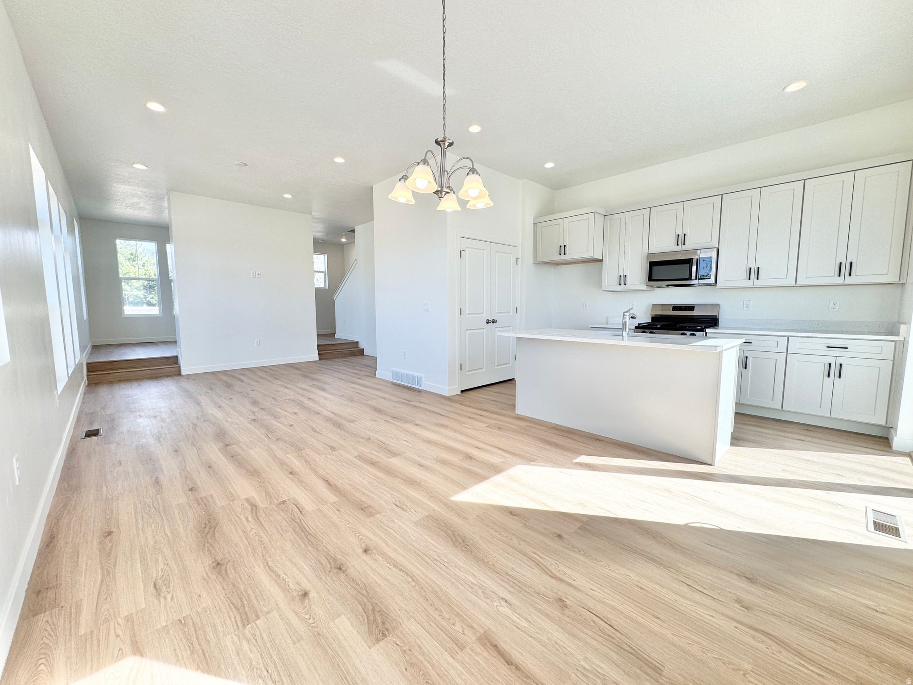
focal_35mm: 14
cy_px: 342
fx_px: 369
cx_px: 456
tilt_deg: -5.4
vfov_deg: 85.7
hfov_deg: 102.1
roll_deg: +0.5
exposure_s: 1/249
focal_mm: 2.22
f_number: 2.2
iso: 40
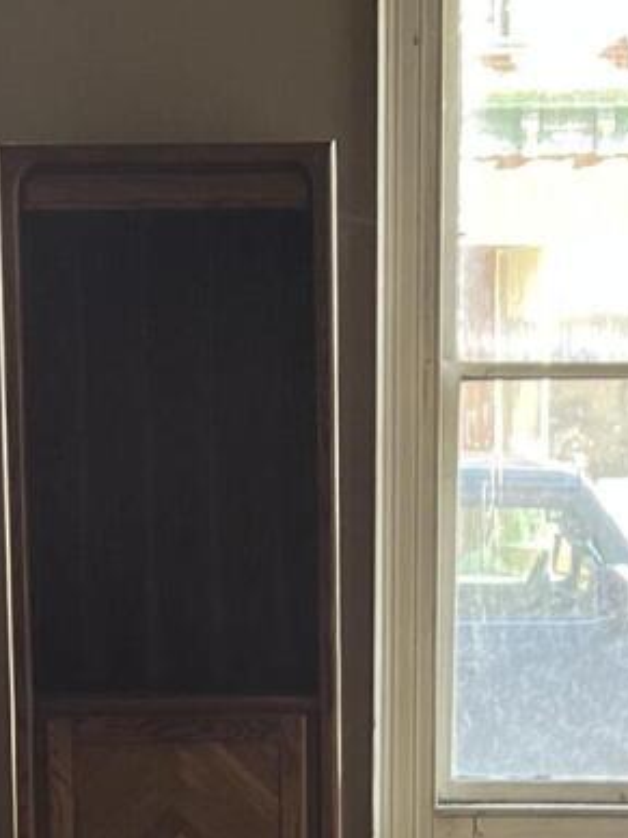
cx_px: 222
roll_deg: +1.5
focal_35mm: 134
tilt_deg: -6.6
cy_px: 944
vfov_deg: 14.4
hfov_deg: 11.1
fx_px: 3241
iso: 80
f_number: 1.5
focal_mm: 5.7
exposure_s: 1/60
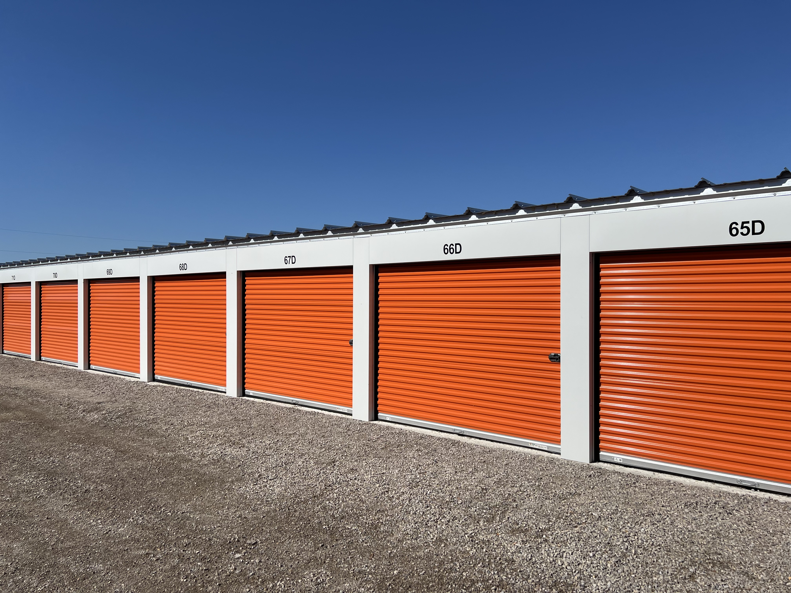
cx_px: 396
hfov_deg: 67.3
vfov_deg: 53.1
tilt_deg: -0.1
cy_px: 296
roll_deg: +0.2
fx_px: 594
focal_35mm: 26
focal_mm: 5.7
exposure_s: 1/9434
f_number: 1.5
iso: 50
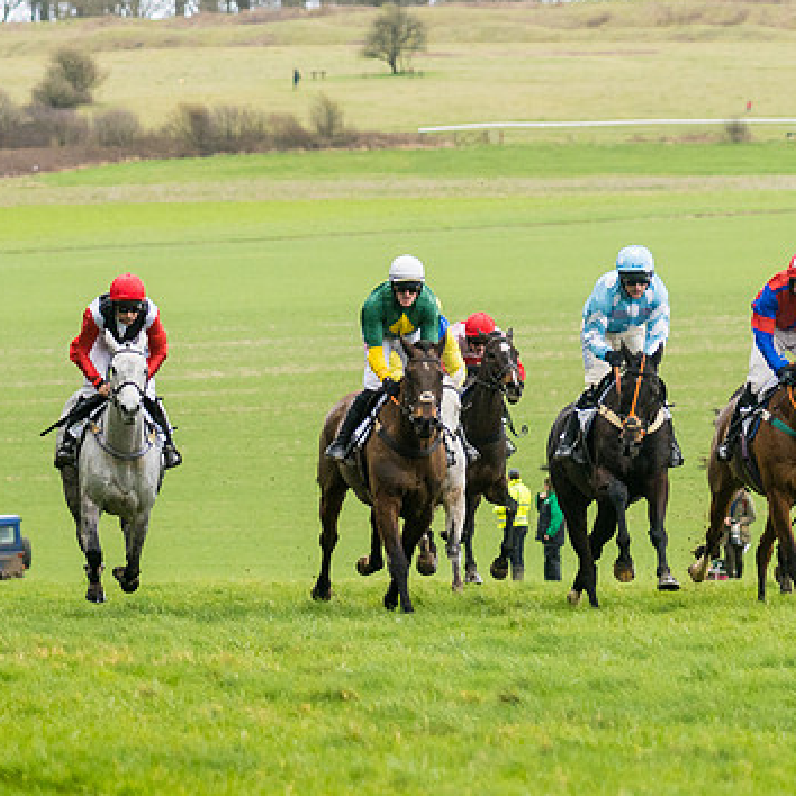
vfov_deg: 4.6
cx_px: 690
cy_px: 418
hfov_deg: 4.5
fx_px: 10016
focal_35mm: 385
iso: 500
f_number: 4
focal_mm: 123
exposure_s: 1/1000
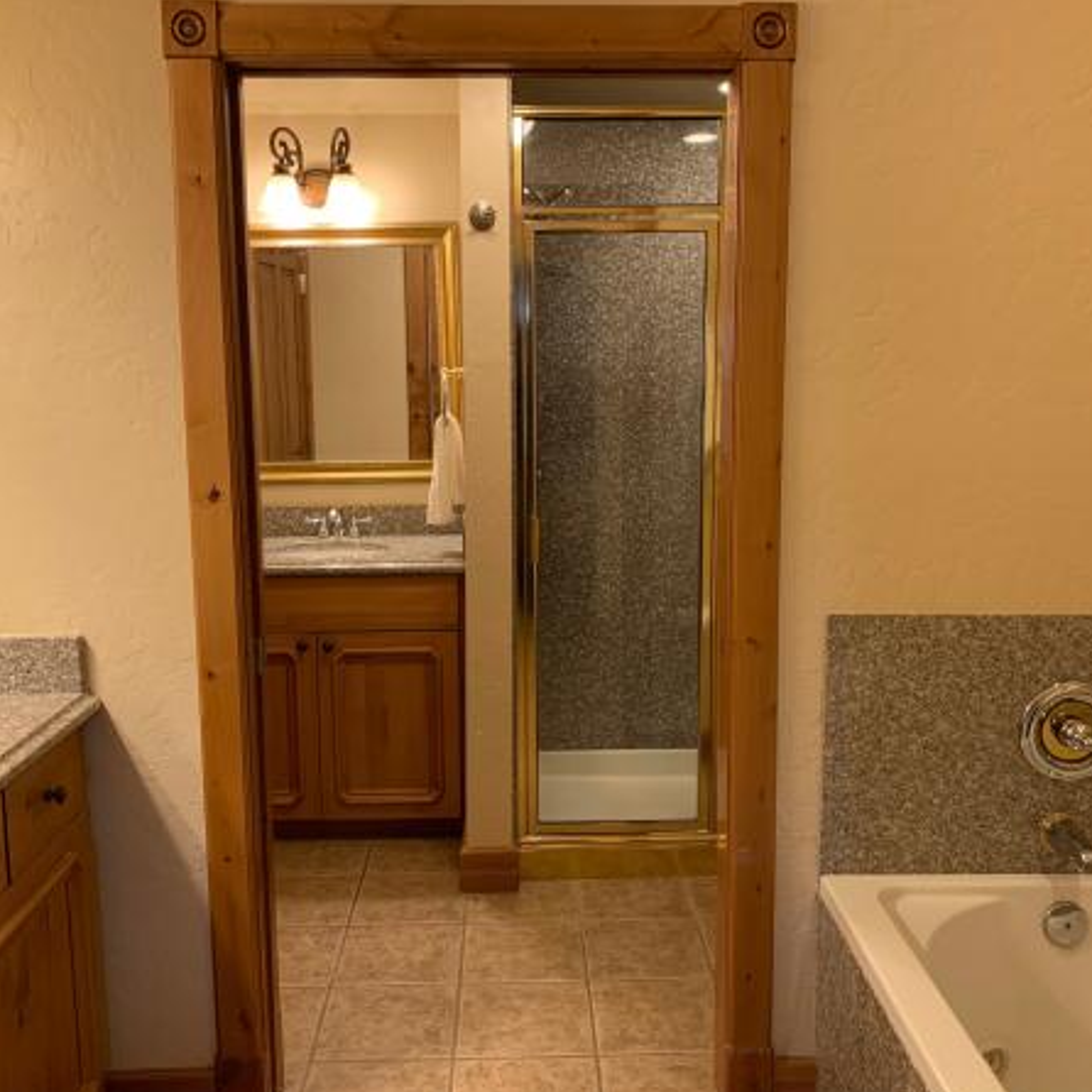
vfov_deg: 49.7
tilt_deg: -7.8
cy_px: 539
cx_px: 541
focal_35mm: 33
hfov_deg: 49.7
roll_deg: +0.0
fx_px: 1178
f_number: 1.8
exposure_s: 1/60
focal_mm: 4.25
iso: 100
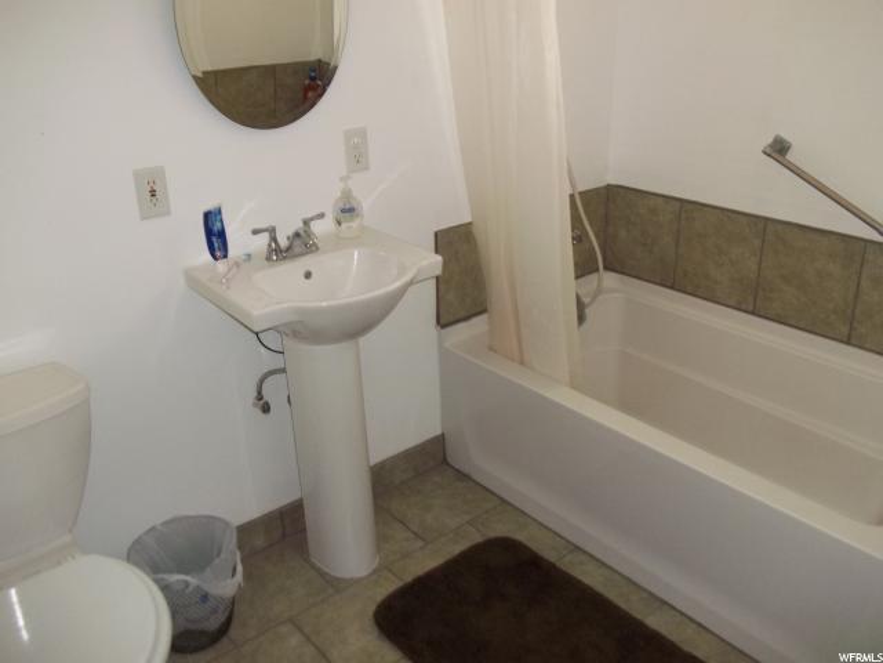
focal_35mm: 32
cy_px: 332
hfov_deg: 56.8
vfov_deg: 44.2
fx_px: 816
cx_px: 442
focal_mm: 5.7
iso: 160
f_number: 2.9
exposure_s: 1/30
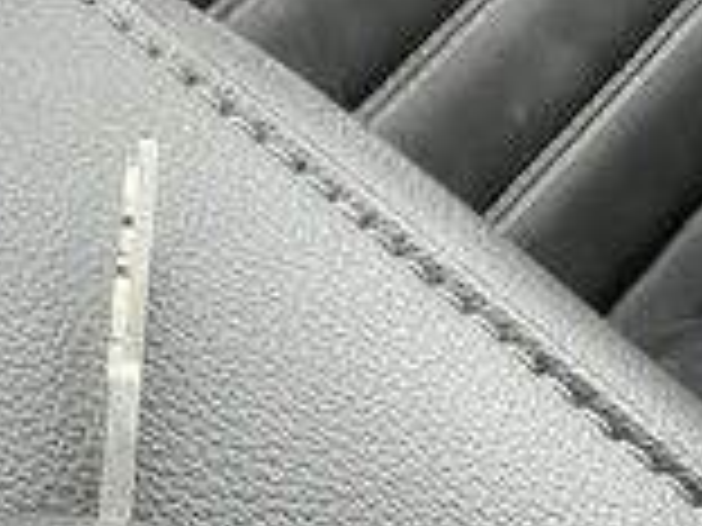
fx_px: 1460
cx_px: 36
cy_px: 629
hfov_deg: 25.9
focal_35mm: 72
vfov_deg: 19.3
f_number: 1.8
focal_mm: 3
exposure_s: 1/122
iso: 50
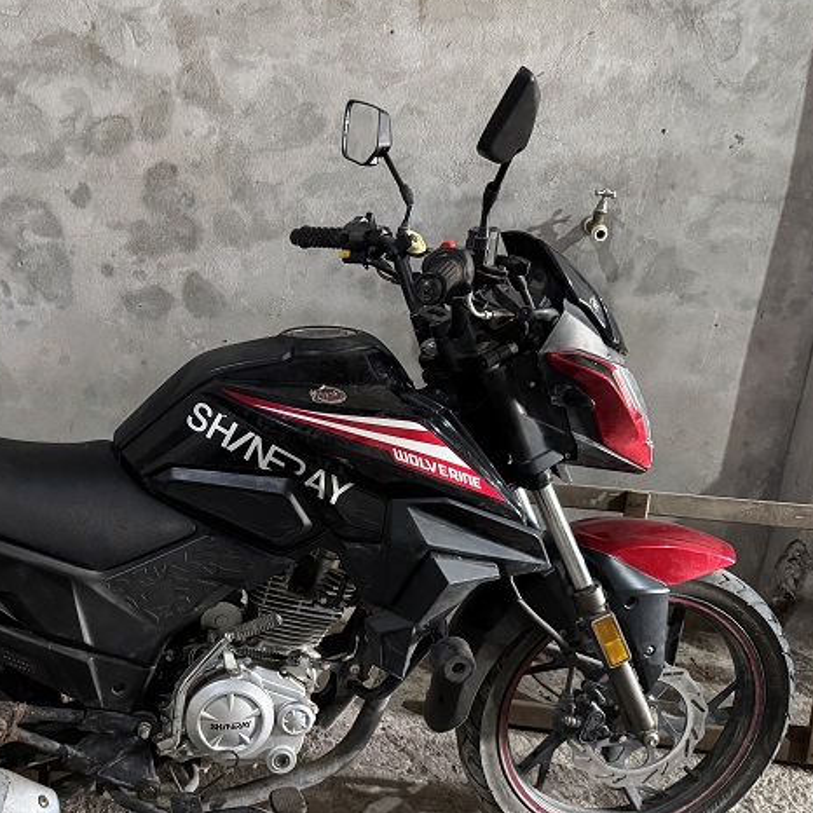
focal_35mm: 39
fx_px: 1036
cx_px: 177
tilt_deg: -25.2
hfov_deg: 41.2
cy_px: 523
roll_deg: -0.4
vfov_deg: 42.4
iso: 1000
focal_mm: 6.76
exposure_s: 1/40
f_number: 1.78
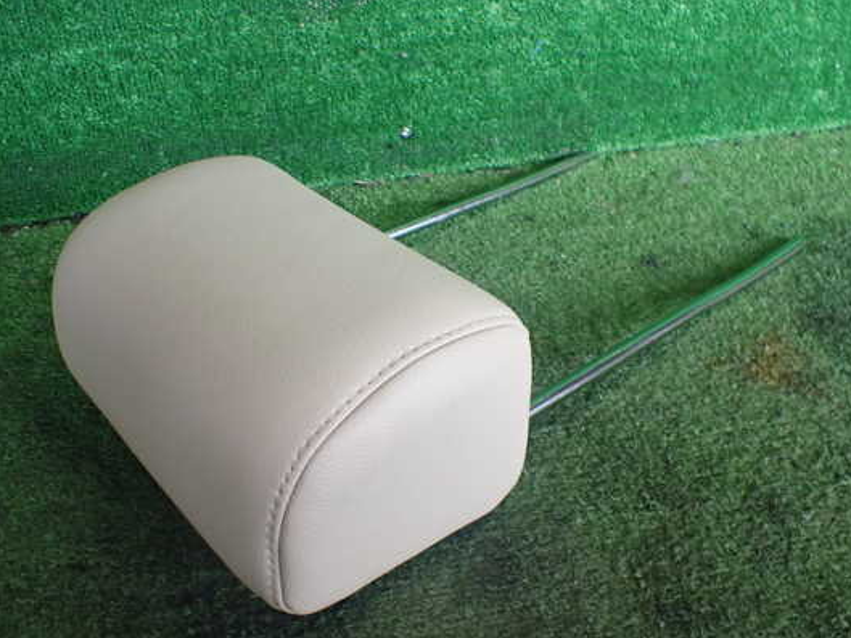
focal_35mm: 34
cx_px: 452
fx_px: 836
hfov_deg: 53.9
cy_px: 320
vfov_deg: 41.8
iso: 400
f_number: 2.3
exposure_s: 1/125
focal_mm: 5.4
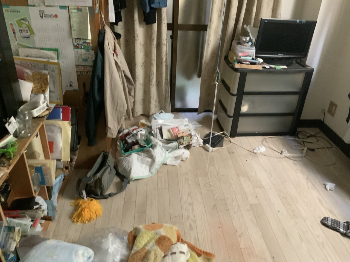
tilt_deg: -29.1
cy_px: 131
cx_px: 175
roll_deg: -2.7
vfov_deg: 48.2
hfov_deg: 61.7
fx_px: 293
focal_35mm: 29
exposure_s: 1/30
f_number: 1.8
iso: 400
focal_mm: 3
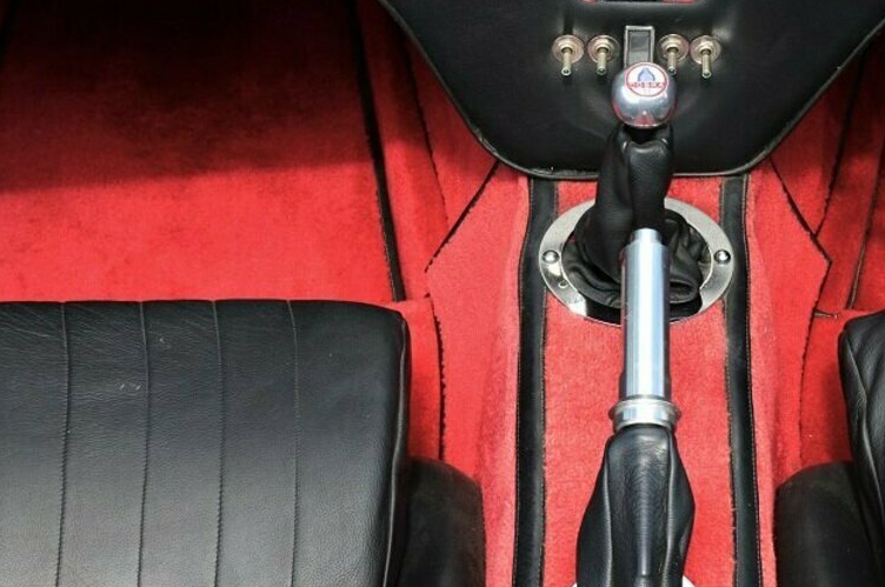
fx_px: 2234
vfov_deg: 14.9
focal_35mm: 91
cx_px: 660
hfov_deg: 22.2
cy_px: 136
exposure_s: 1/200
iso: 400
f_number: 10
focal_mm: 38
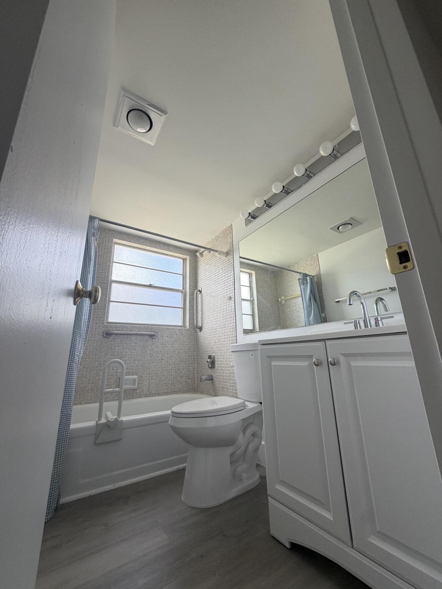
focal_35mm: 14
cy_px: 294
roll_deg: +1.6
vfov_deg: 102.1
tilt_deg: +15.0
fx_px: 238
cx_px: 221
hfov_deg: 85.7
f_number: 2.2
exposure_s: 1/121
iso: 100
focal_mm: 2.22
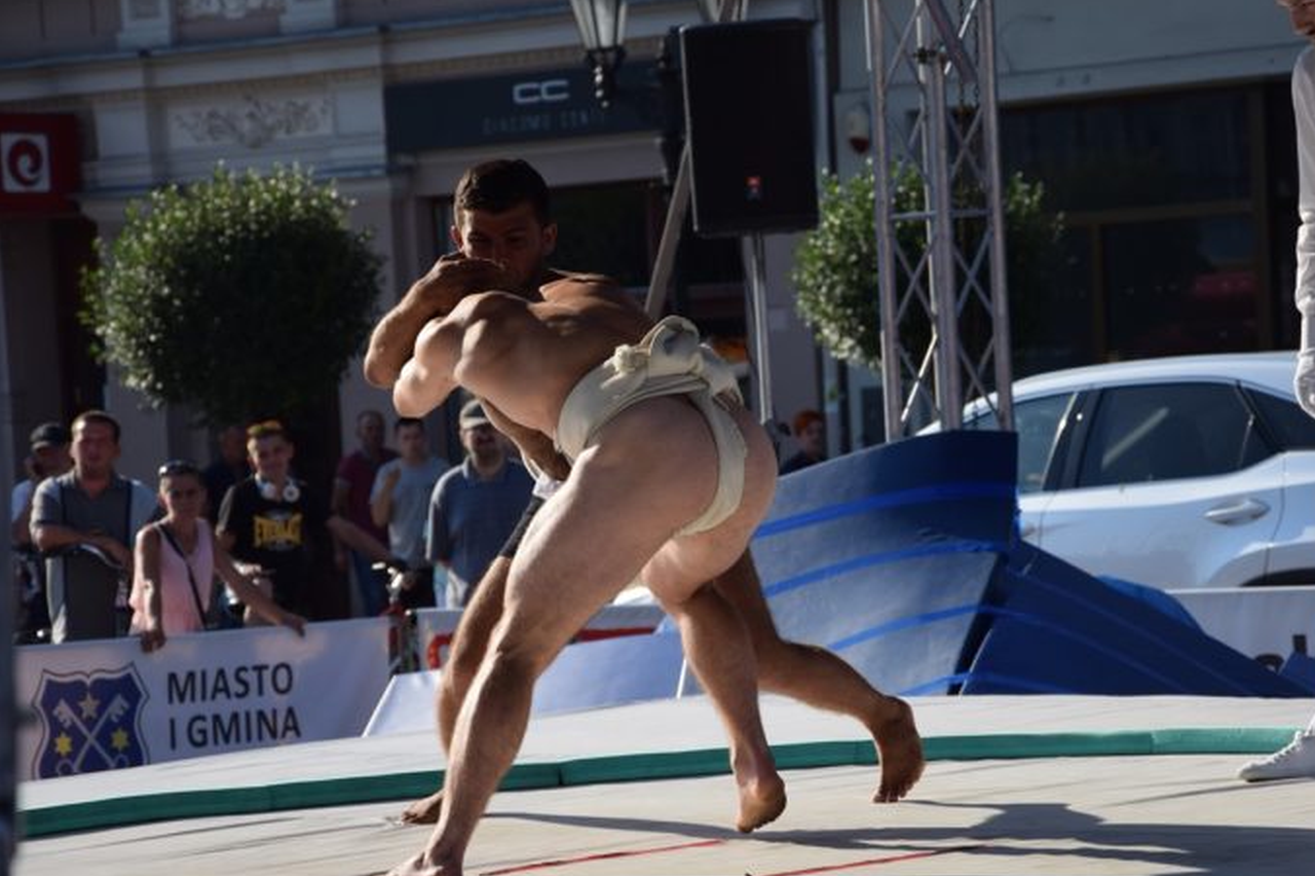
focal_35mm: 157
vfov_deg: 8.7
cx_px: 713
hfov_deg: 13.1
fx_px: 5734
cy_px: 489
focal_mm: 92
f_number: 5.6
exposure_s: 1/1600
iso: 400
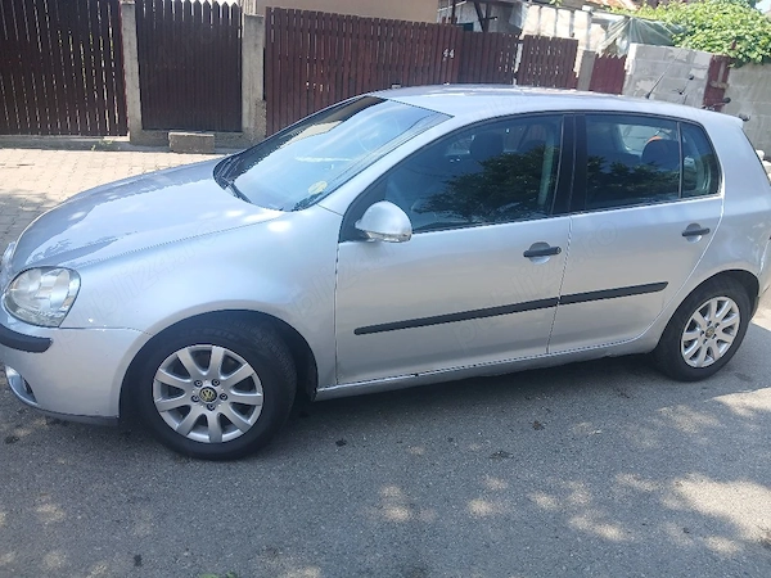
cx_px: 386
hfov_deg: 67.3
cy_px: 289
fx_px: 579
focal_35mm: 26
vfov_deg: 53.1
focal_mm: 3.98
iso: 20
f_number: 1.8
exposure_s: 1/222
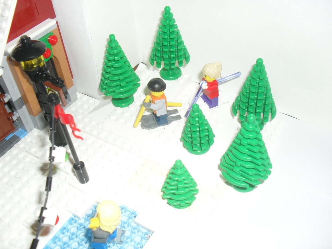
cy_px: 124
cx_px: 166
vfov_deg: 40.7
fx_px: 336
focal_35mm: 35
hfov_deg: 52.6
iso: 200
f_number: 3.2
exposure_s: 1/45
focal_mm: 6.3
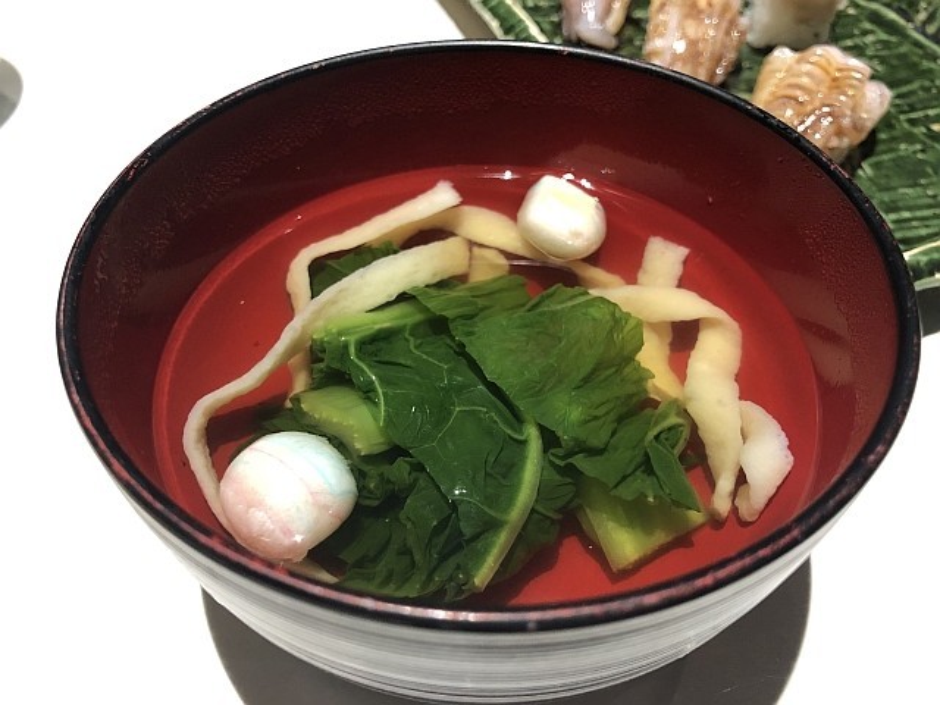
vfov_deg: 49.7
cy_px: 352
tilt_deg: -47.3
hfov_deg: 63.4
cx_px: 470
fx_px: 760
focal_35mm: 28
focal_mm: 4
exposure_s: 1/13
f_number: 1.8
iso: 100
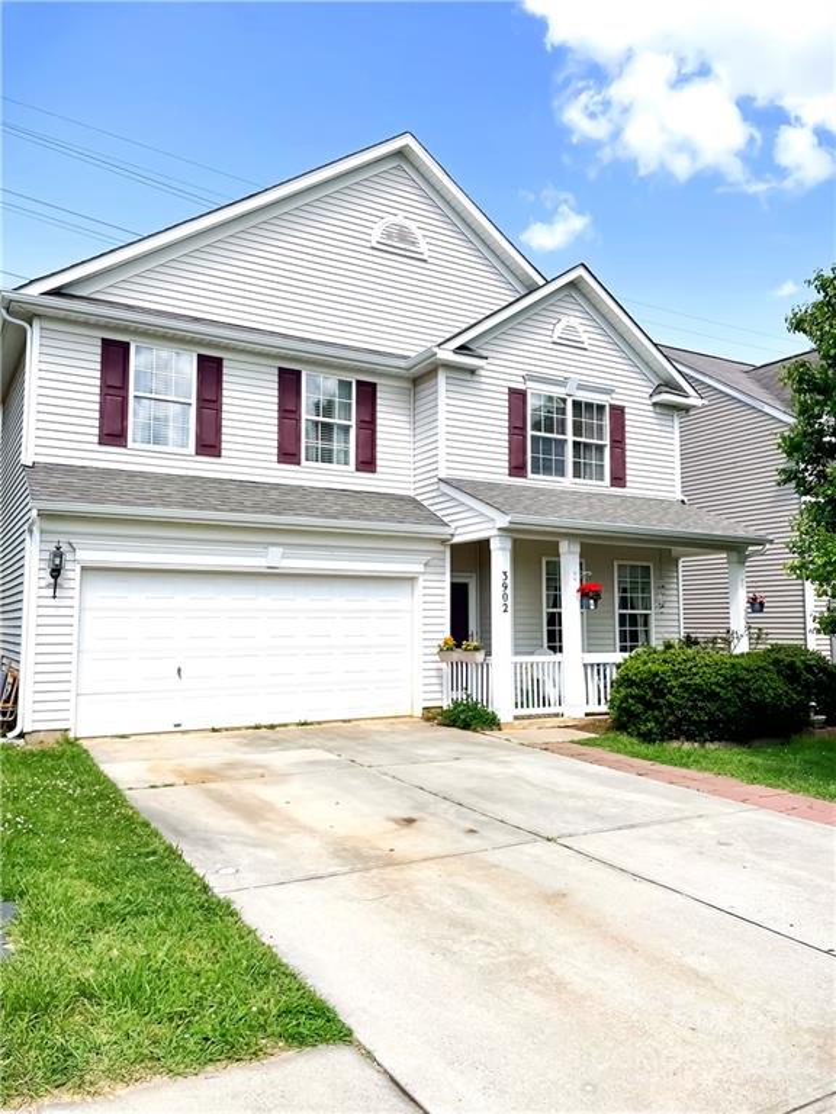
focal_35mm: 26
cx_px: 418
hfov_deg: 53.1
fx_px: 837
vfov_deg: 67.3
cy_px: 557
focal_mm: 4.2
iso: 32
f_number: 1.6
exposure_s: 1/4000
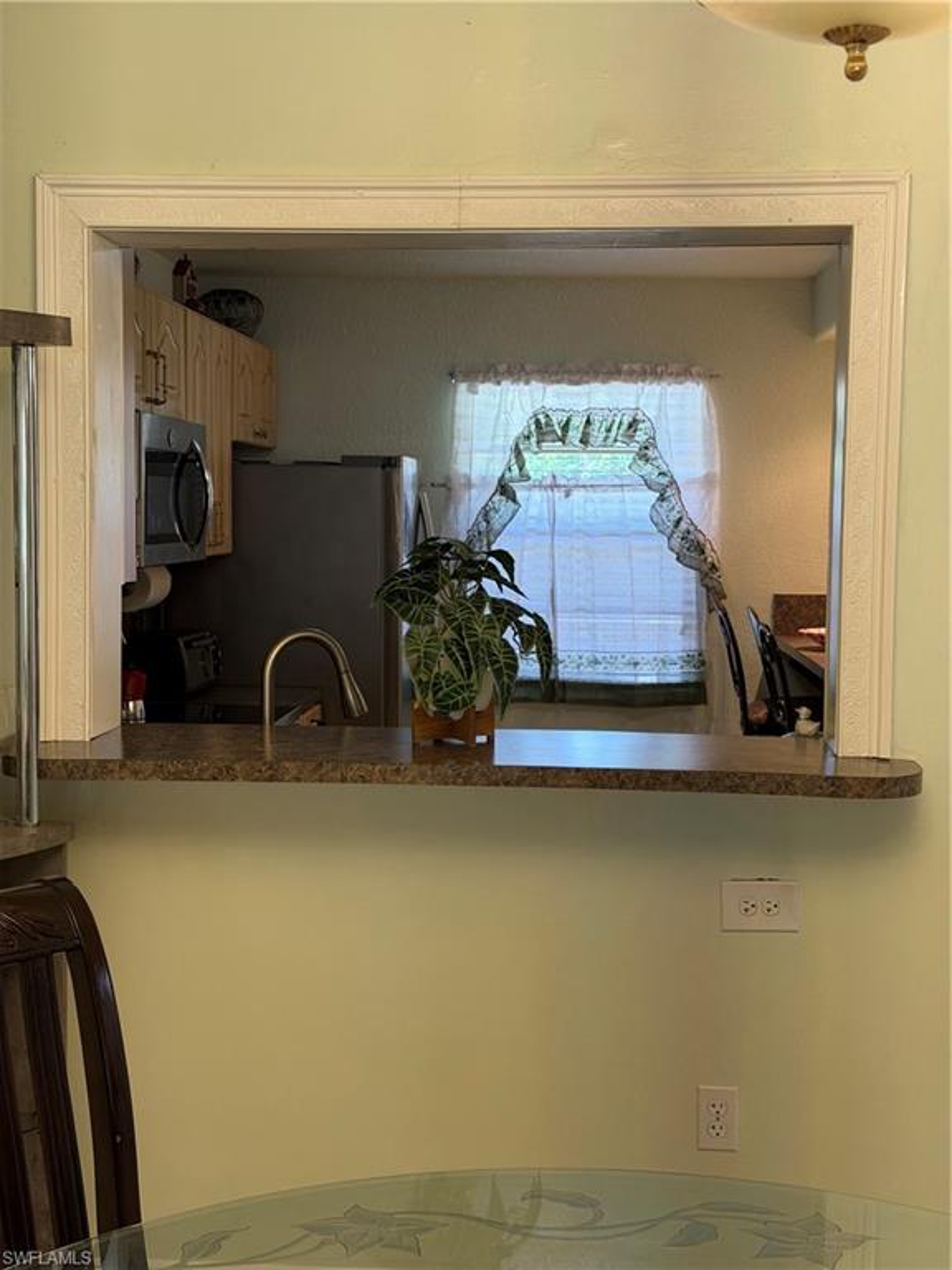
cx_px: 476
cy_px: 635
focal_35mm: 48
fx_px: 1760
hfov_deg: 30.3
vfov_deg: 39.7
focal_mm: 6.76
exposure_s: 1/60
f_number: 1.78
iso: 80
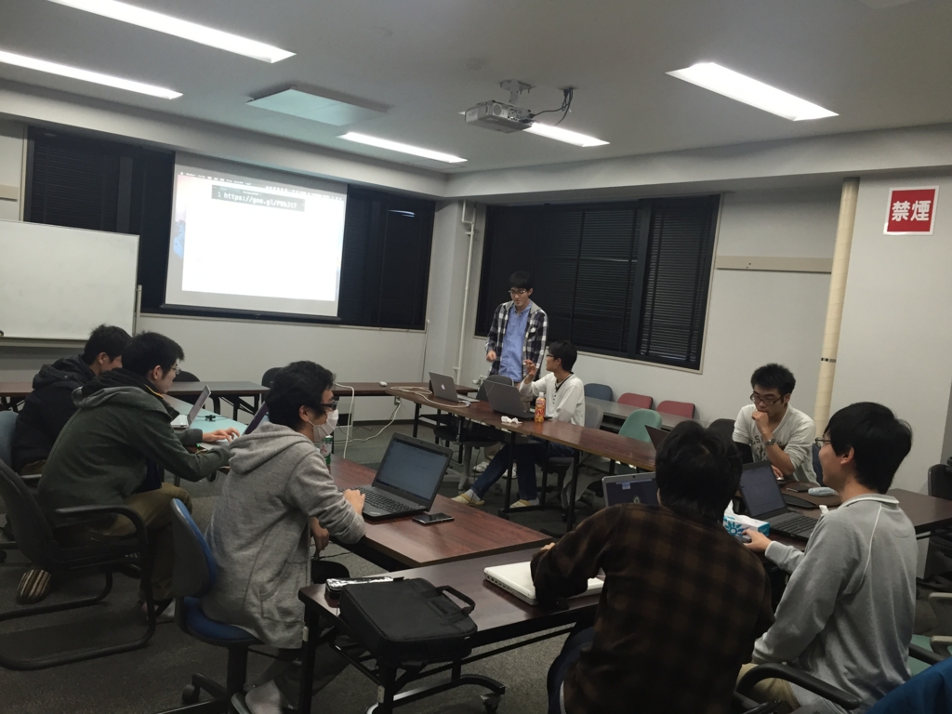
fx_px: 798
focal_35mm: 29
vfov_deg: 48.2
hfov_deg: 61.7
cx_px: 476
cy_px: 357
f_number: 2.2
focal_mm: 4.15
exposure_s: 1/30
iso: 80
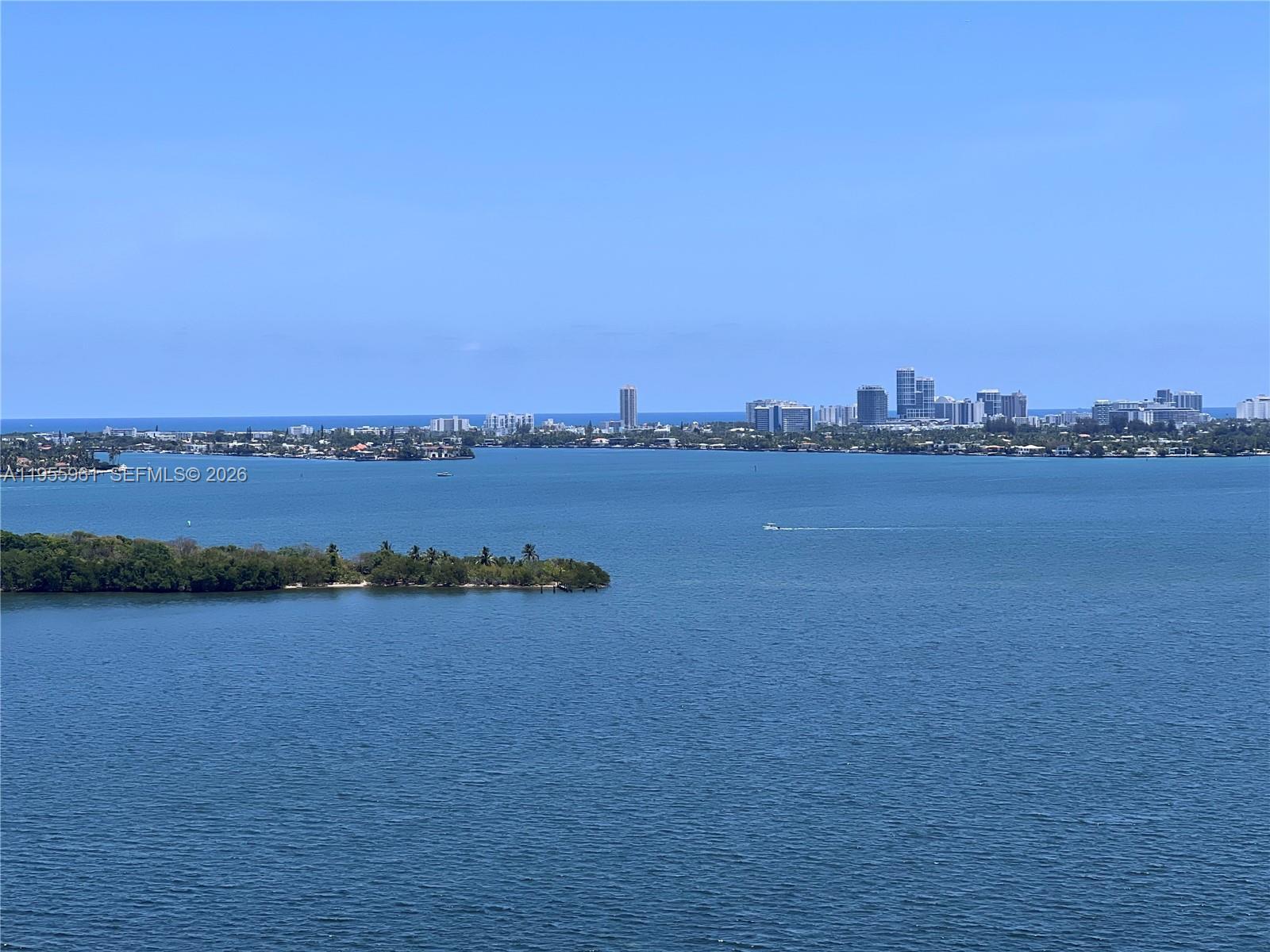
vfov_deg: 19.1
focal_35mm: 77
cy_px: 476
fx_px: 2825
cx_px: 635
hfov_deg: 25.3
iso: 32
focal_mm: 9
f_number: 2.8
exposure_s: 1/995
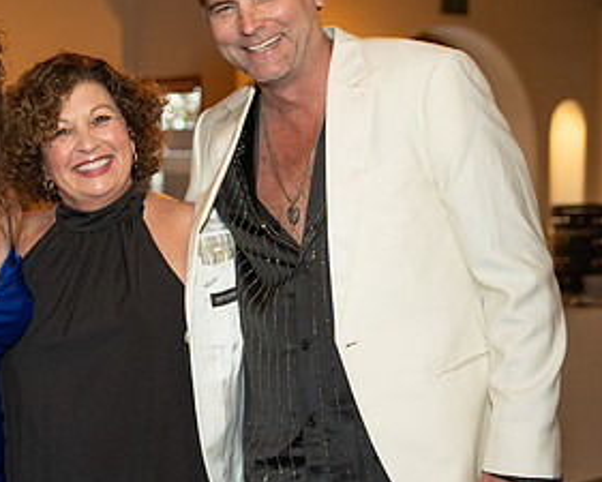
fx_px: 1497
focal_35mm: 84
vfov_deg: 18.3
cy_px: 254
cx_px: -9
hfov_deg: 21.9
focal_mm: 43.4
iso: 1600
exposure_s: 1/160
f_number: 2.8
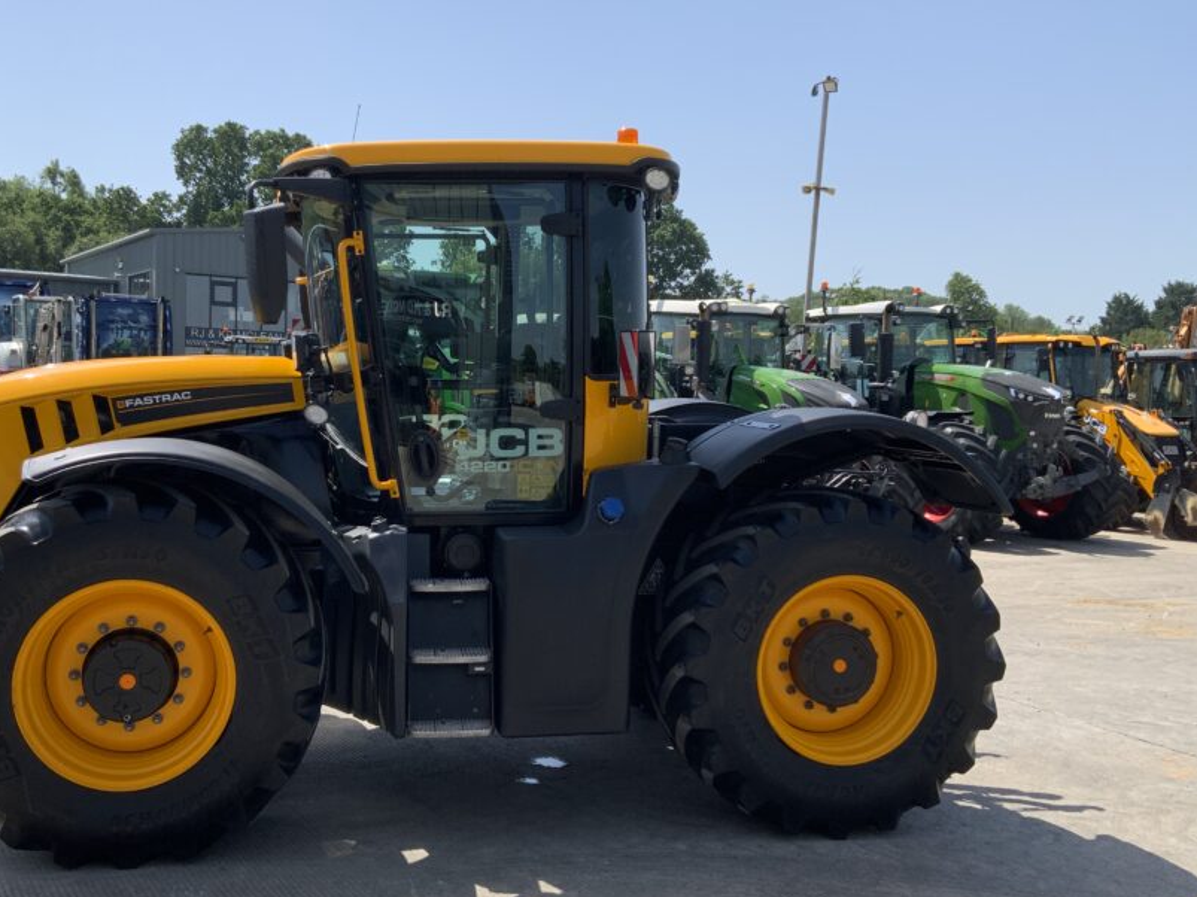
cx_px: 519
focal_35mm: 37
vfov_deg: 38.7
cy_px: 451
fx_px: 1279
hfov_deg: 50.0
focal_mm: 3
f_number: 1.8
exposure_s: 1/1675
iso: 16
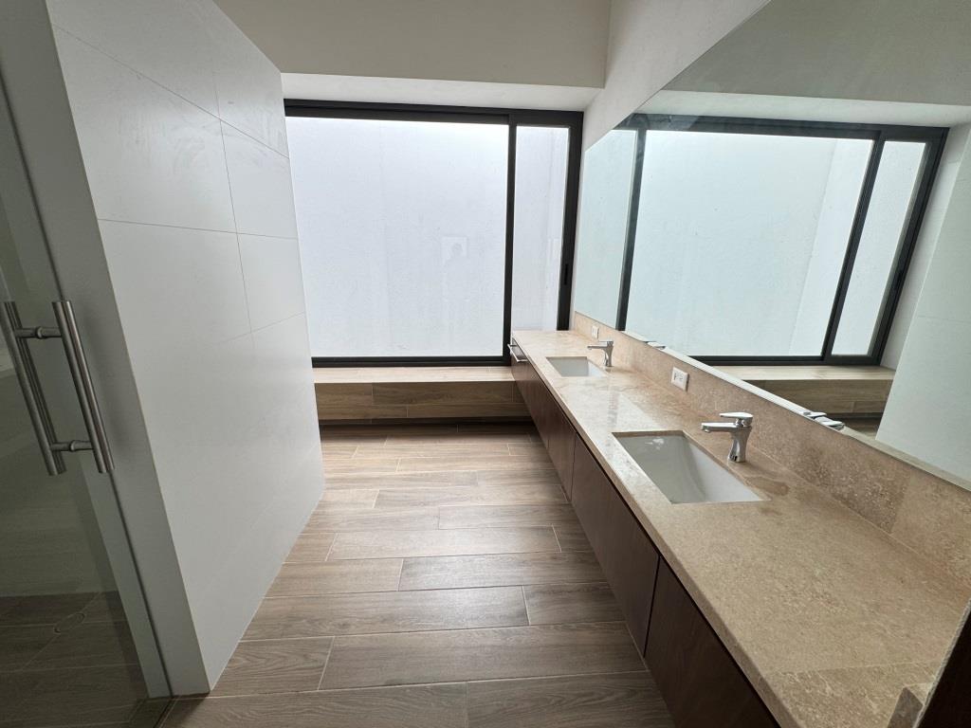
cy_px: 364
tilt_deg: -15.8
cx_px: 486
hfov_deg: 102.1
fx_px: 393
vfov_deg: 85.7
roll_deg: -0.2
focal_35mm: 14
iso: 100
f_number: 2.2
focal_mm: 2.22
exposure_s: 1/99
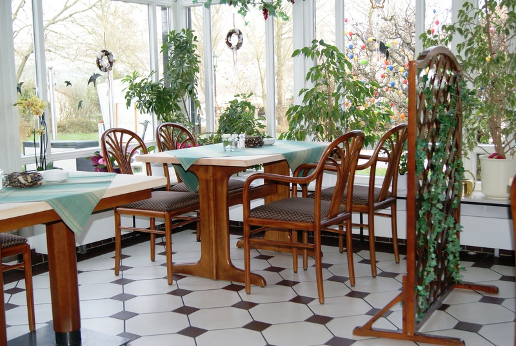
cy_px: 173
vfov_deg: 30.0
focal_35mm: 45
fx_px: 646
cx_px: 258
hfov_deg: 43.5
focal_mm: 30
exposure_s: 1/80
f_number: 4.5
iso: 125
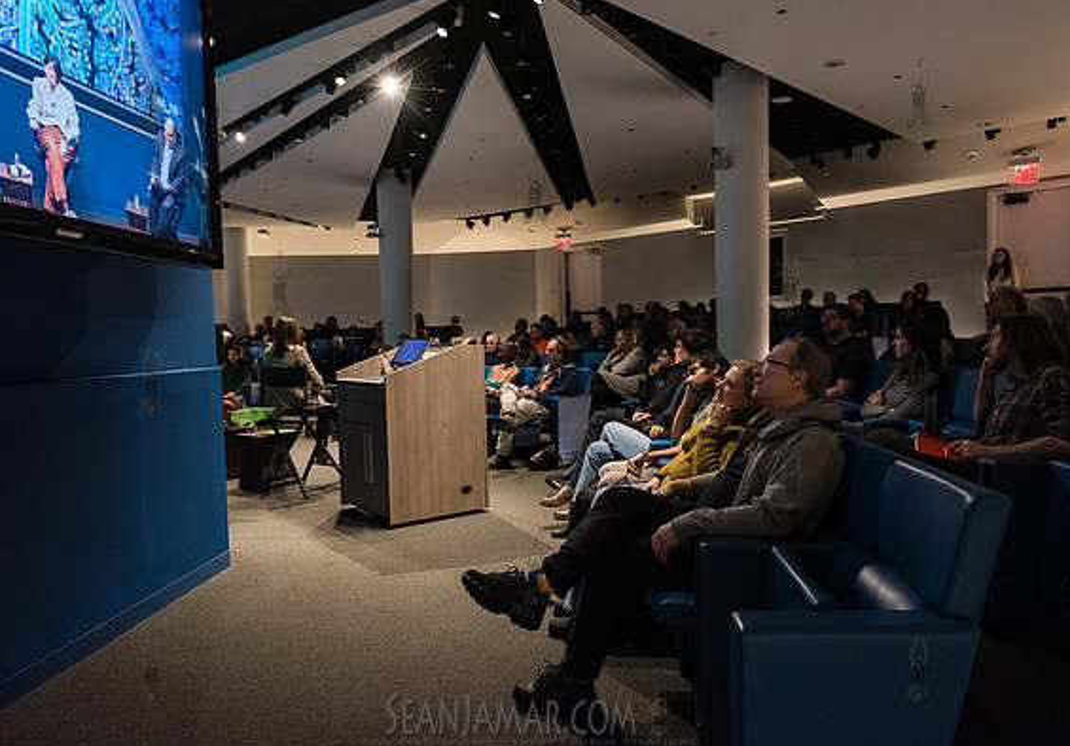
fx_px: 784
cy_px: 380
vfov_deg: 50.9
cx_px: 567
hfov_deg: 68.6
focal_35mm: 26
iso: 6400
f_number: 4
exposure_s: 1/160
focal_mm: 24
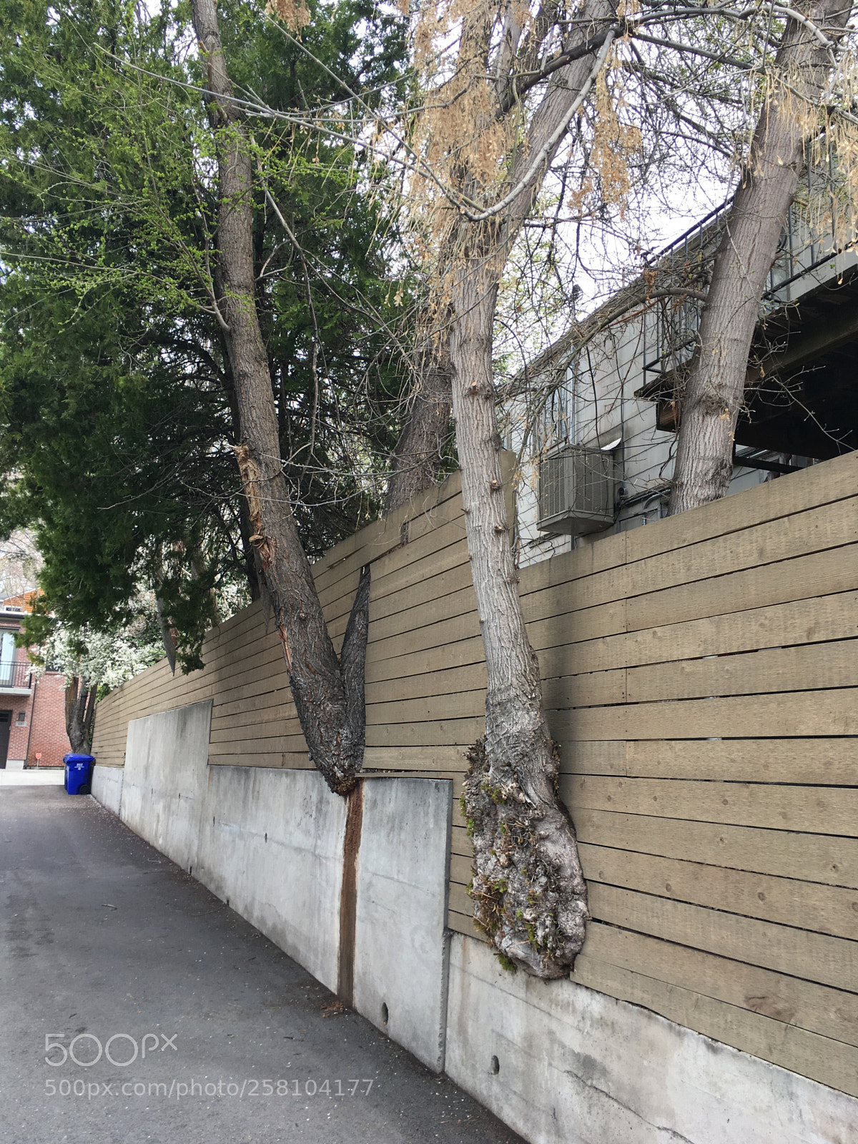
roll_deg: -2.5
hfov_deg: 48.2
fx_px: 958
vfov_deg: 61.7
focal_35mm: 29
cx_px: 429
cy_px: 572
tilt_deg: +10.2
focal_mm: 4.15
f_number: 2.2
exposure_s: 1/273
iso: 25
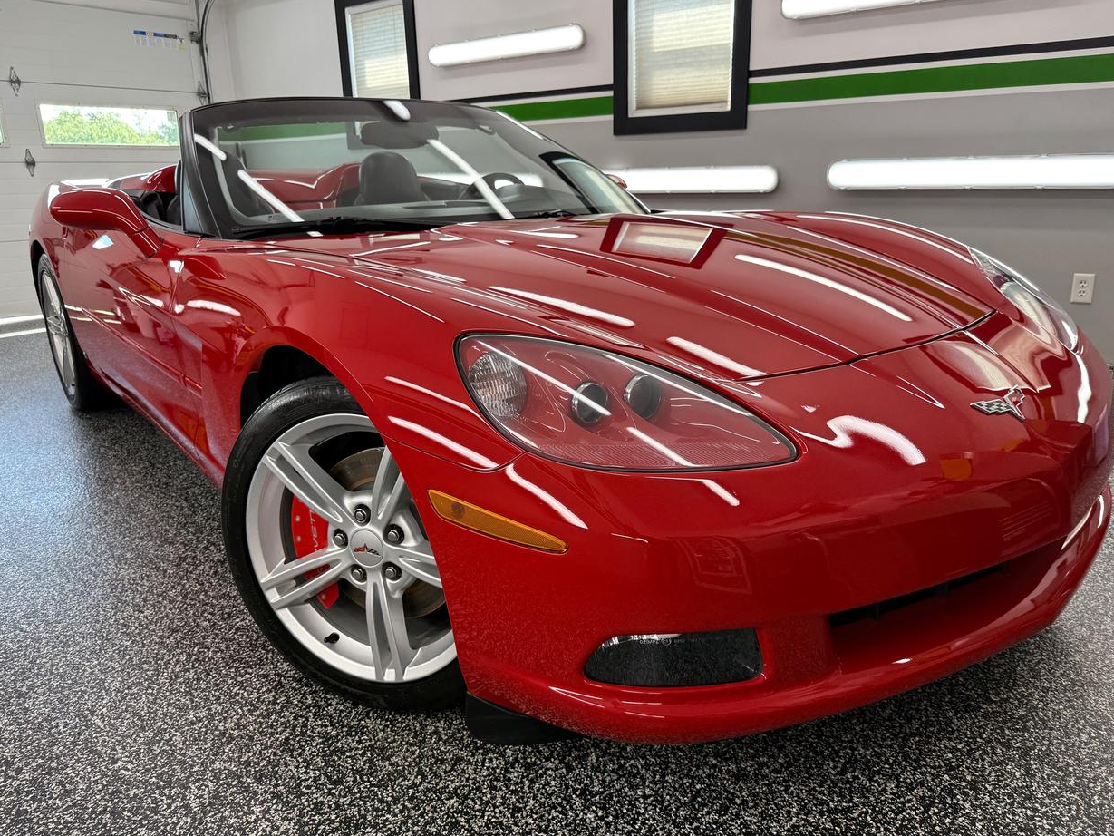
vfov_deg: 54.9
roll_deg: +1.5
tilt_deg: -16.9
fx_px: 805
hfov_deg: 69.4
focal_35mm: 25
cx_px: 576
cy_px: 424
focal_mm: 6.76
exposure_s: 1/135
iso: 64
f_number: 1.78
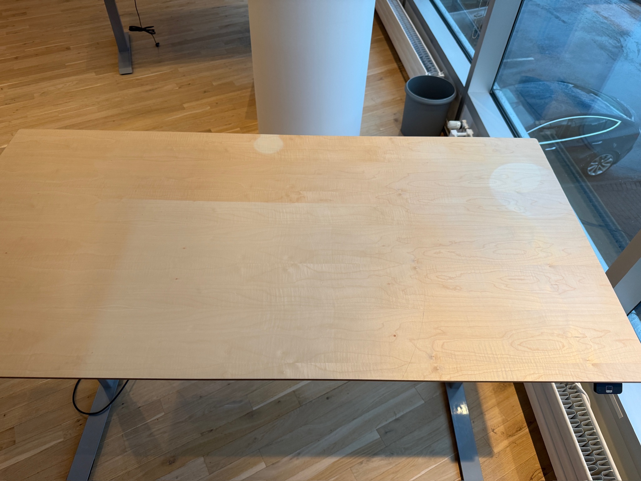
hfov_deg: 71.6
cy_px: 240
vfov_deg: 56.8
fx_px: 444
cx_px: 320
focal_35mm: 24
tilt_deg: -46.7
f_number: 1.78
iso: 160
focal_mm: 6.76
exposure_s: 1/100
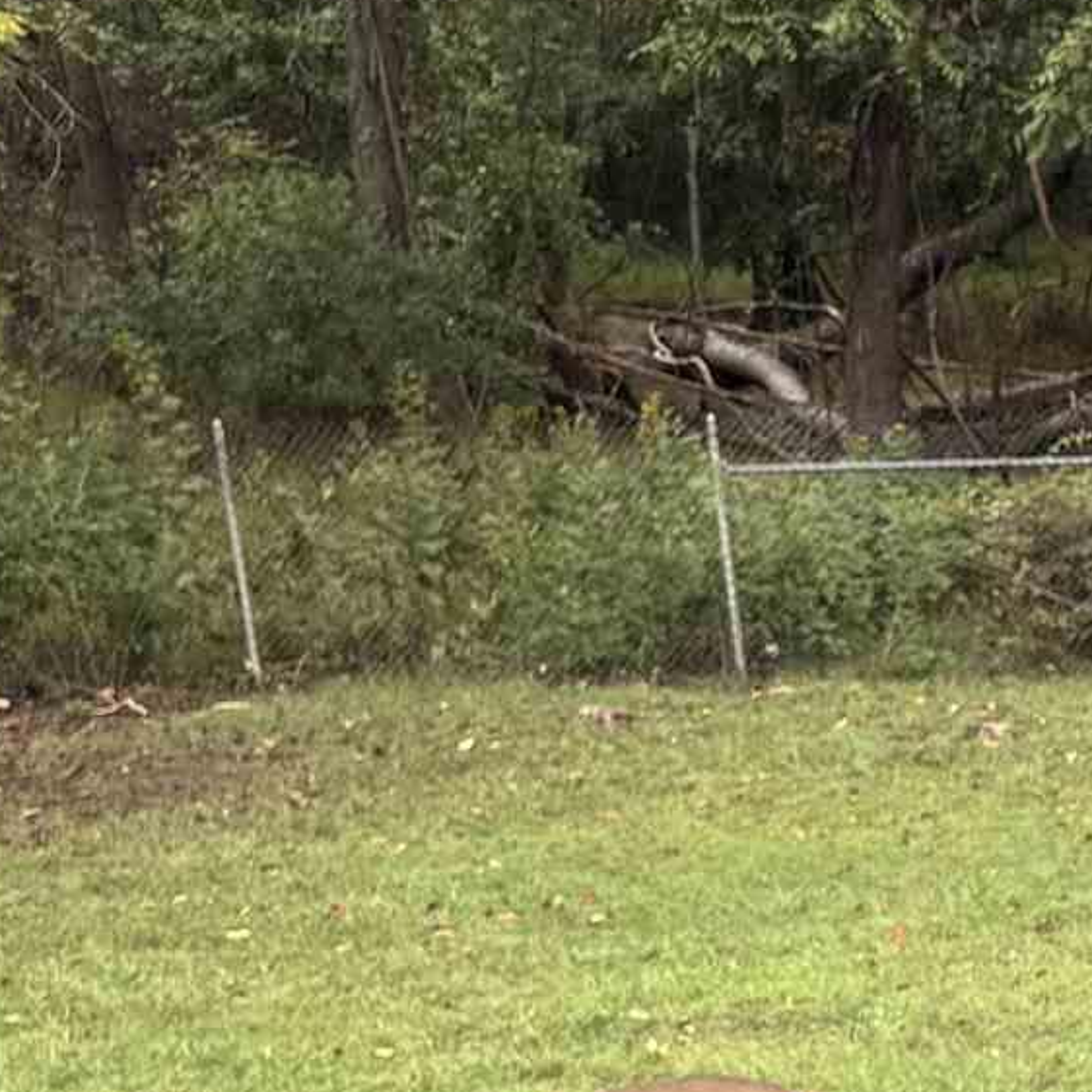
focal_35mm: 116
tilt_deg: -15.3
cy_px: 1308
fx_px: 4140
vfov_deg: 14.5
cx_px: 2553
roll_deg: +0.9
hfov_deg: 12.2
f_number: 1.78
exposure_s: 1/209
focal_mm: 6.76
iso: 64
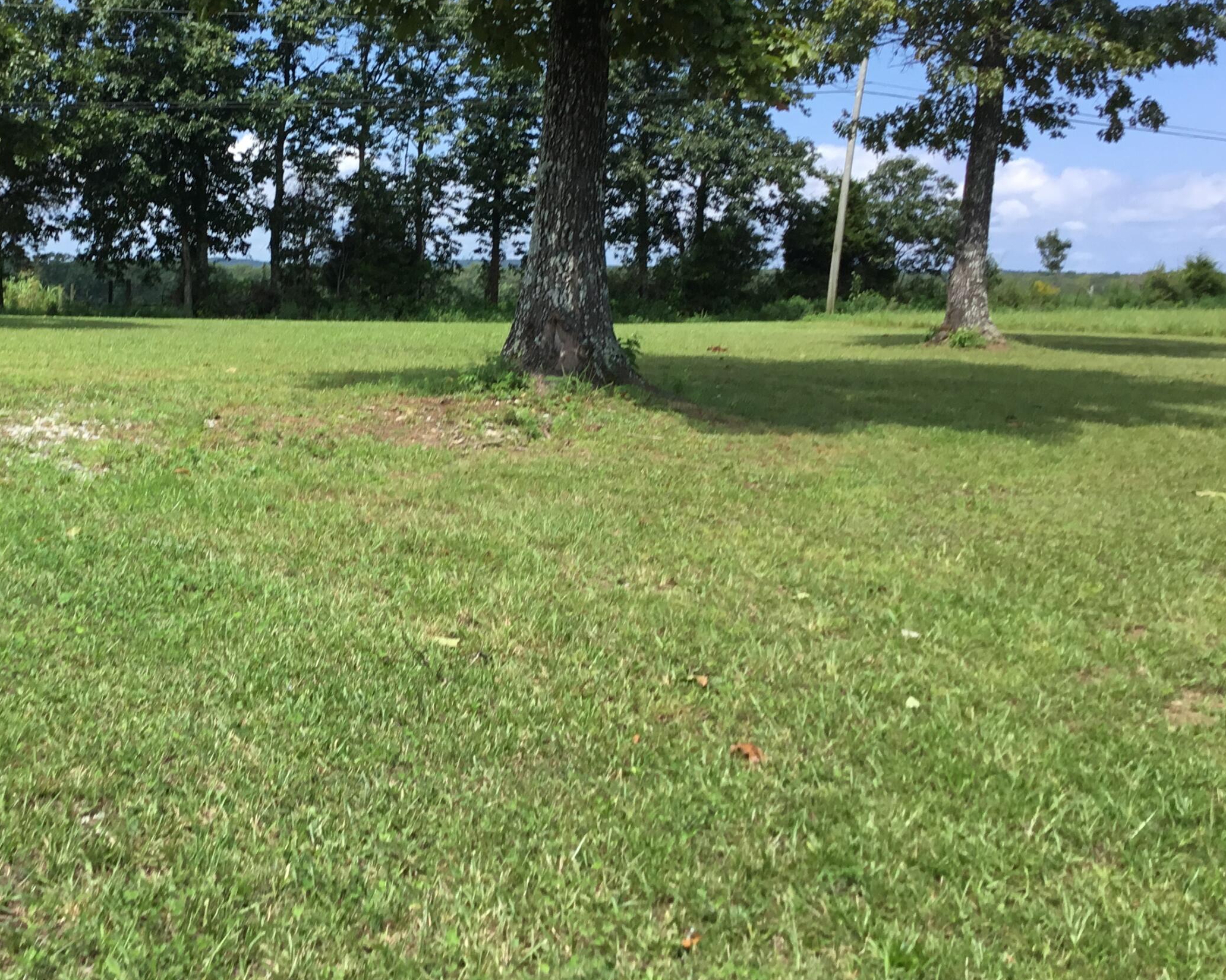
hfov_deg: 41.0
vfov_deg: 33.9
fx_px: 1596
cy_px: 349
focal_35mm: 44
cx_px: 339
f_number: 2.4
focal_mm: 3.3
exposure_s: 1/715
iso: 25
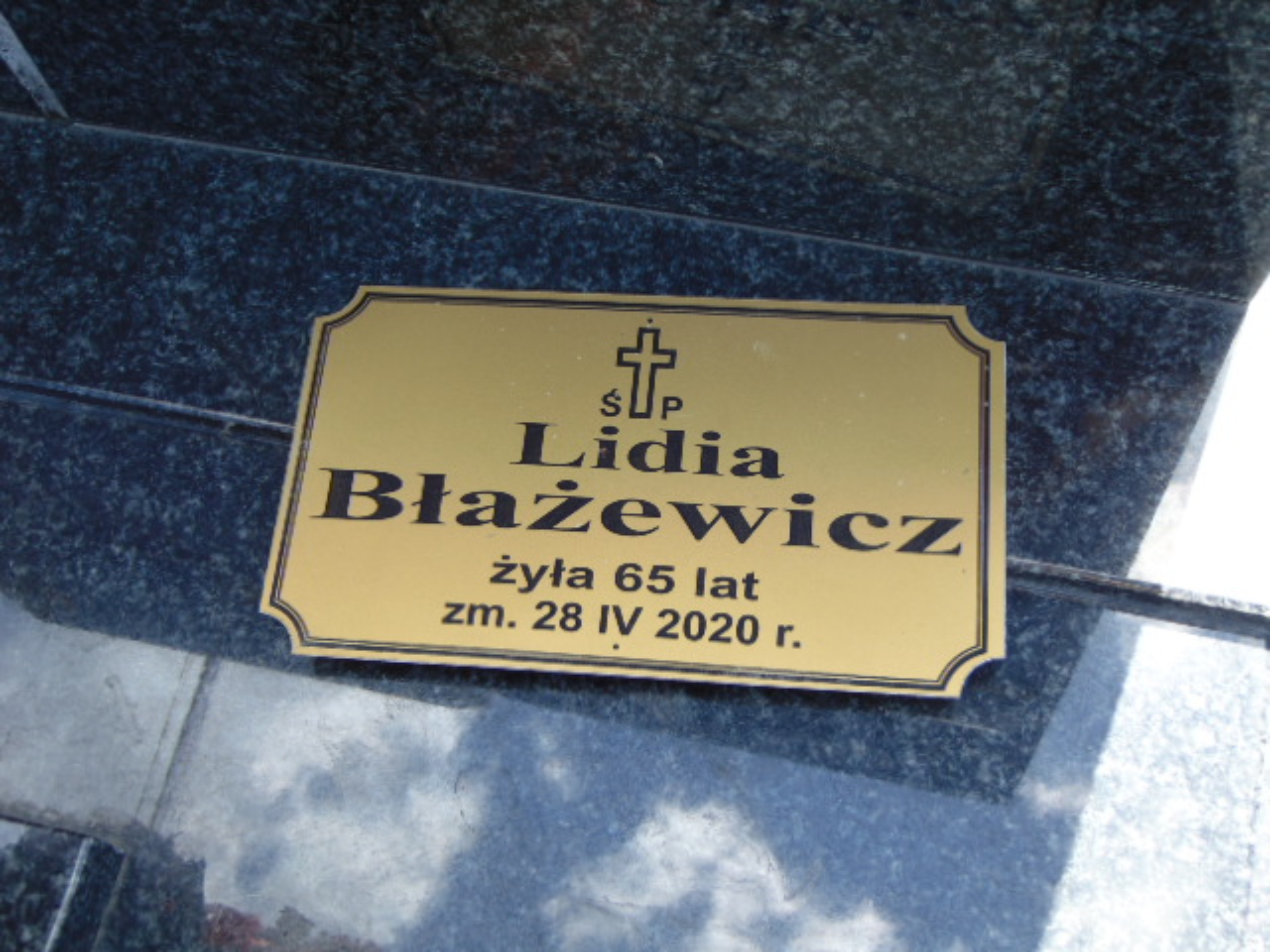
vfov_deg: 34.3
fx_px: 1541
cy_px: 476
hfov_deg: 44.8
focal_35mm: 42
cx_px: 635
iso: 80
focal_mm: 7.6
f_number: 3.3
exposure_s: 1/160
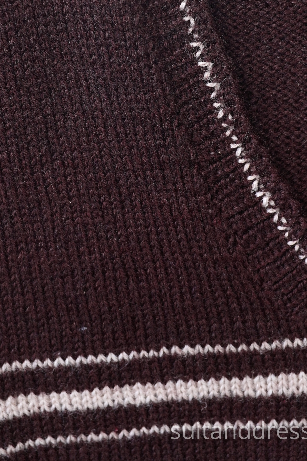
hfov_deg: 17.7
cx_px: 139
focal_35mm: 77
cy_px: 96
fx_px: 985
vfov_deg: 25.9
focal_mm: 32
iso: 320
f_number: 6.3
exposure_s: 1/60
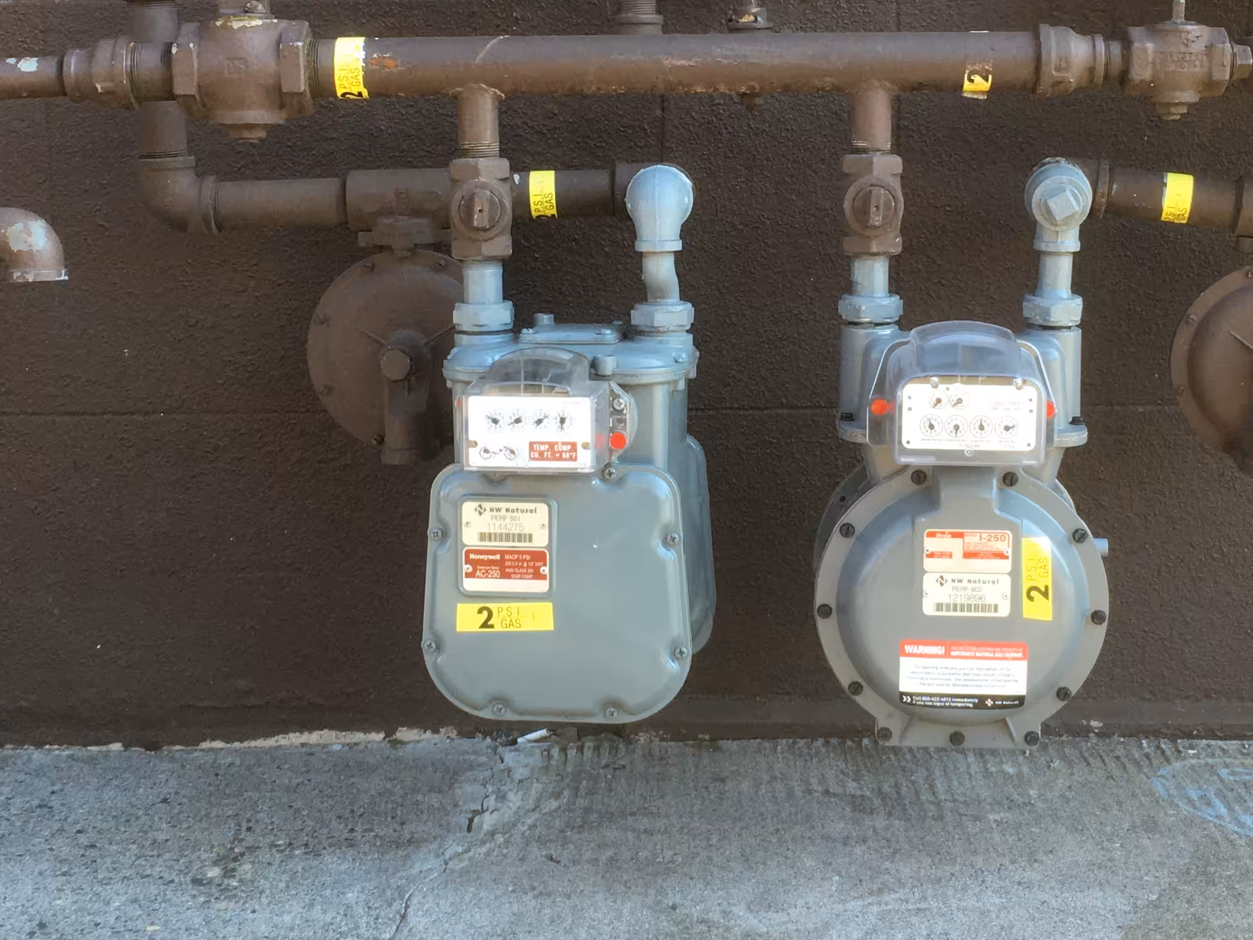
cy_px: 293
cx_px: 670
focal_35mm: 58
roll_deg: +0.6
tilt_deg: -8.7
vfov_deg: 25.1
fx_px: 2099
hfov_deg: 33.2
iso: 40
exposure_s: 1/120
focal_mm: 4.15
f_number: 2.2
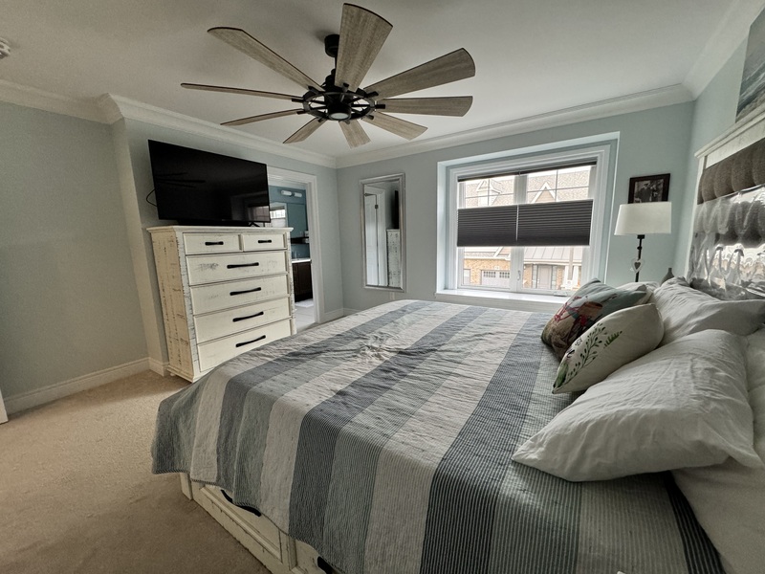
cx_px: 382
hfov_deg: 102.1
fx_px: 309
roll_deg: +1.8
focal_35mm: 14
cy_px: 287
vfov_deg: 85.7
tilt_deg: -8.9
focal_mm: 2.22
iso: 250
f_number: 2.2
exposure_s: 1/120
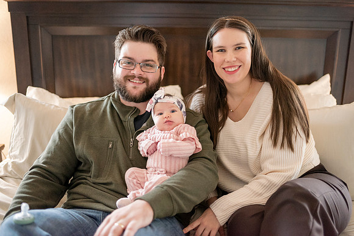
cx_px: 177
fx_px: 344
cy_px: 118
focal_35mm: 35
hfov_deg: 54.4
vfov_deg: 37.9
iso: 2000
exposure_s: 1/125
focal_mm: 35
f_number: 1.8
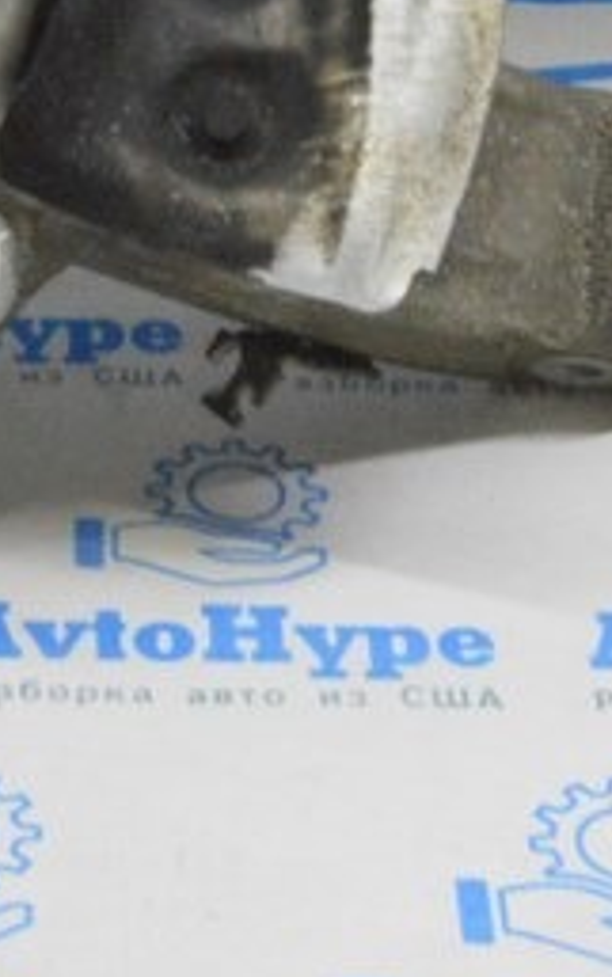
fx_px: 3731
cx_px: 99
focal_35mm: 140
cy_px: -272
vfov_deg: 14.3
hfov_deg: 9.3
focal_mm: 23
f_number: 20
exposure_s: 1/20
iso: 6400
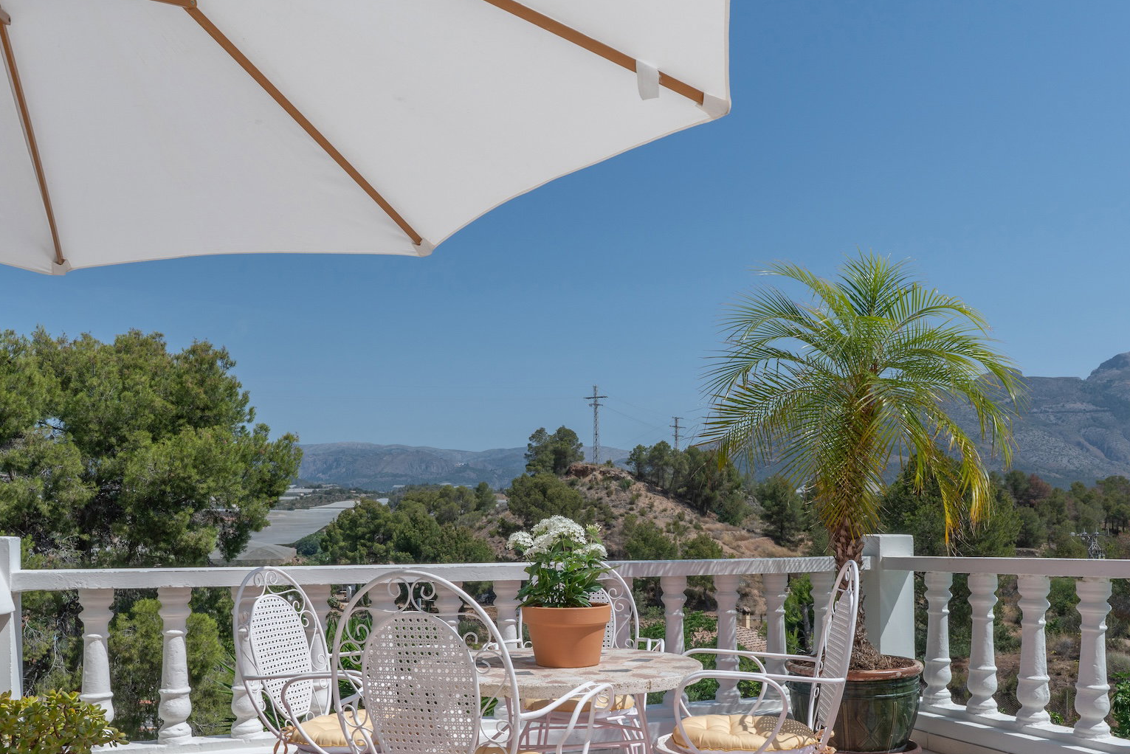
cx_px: 578
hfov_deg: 60.3
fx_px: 973
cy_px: 508
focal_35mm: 31
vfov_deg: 41.8
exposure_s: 1/500
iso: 250
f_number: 14
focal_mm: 22
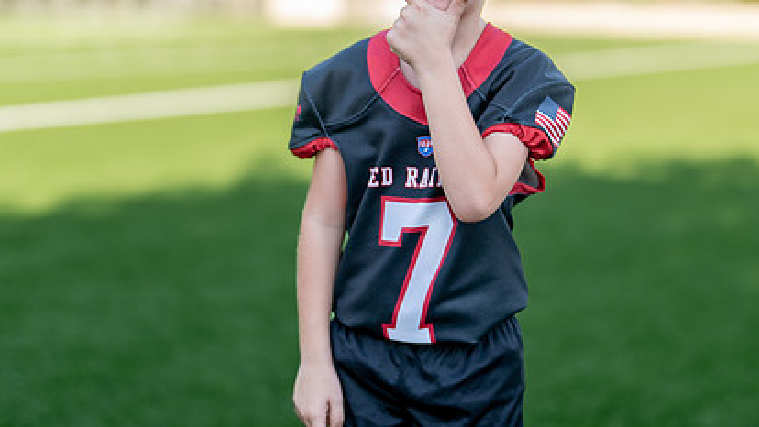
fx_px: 1711
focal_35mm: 85
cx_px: 402
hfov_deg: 25.0
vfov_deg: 14.2
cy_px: 136
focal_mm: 50
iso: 100
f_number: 1.2
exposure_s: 1/2000
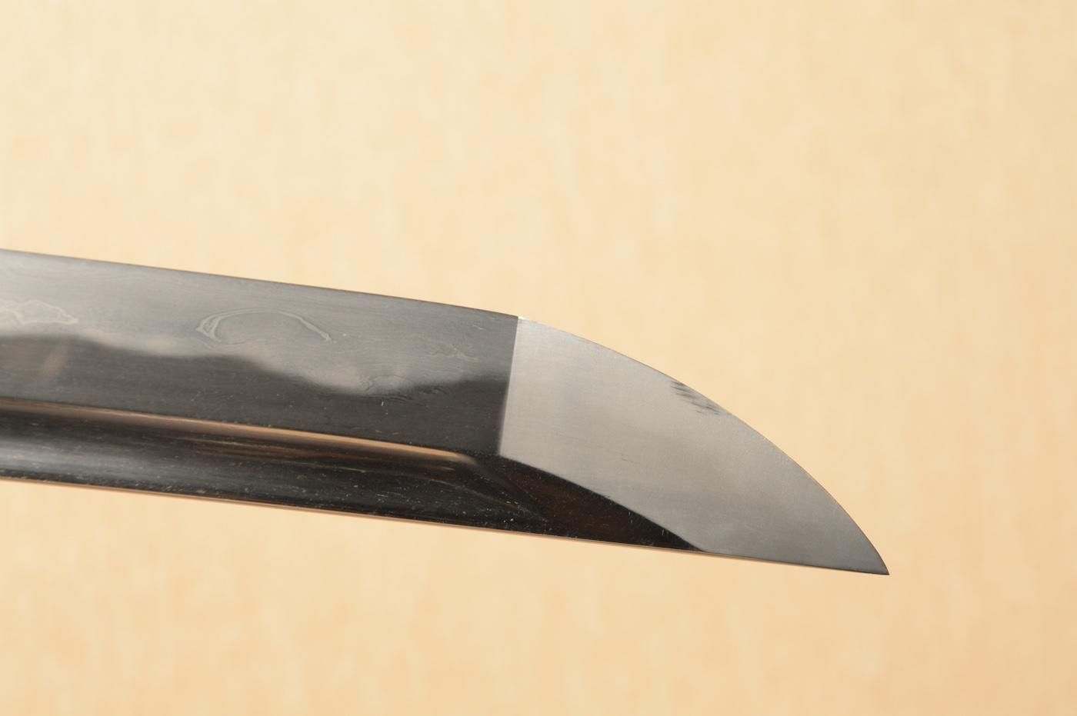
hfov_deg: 17.1
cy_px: 358
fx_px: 3587
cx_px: 538
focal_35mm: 120
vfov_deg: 11.4
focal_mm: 80
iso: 400
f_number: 11
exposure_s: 1/2
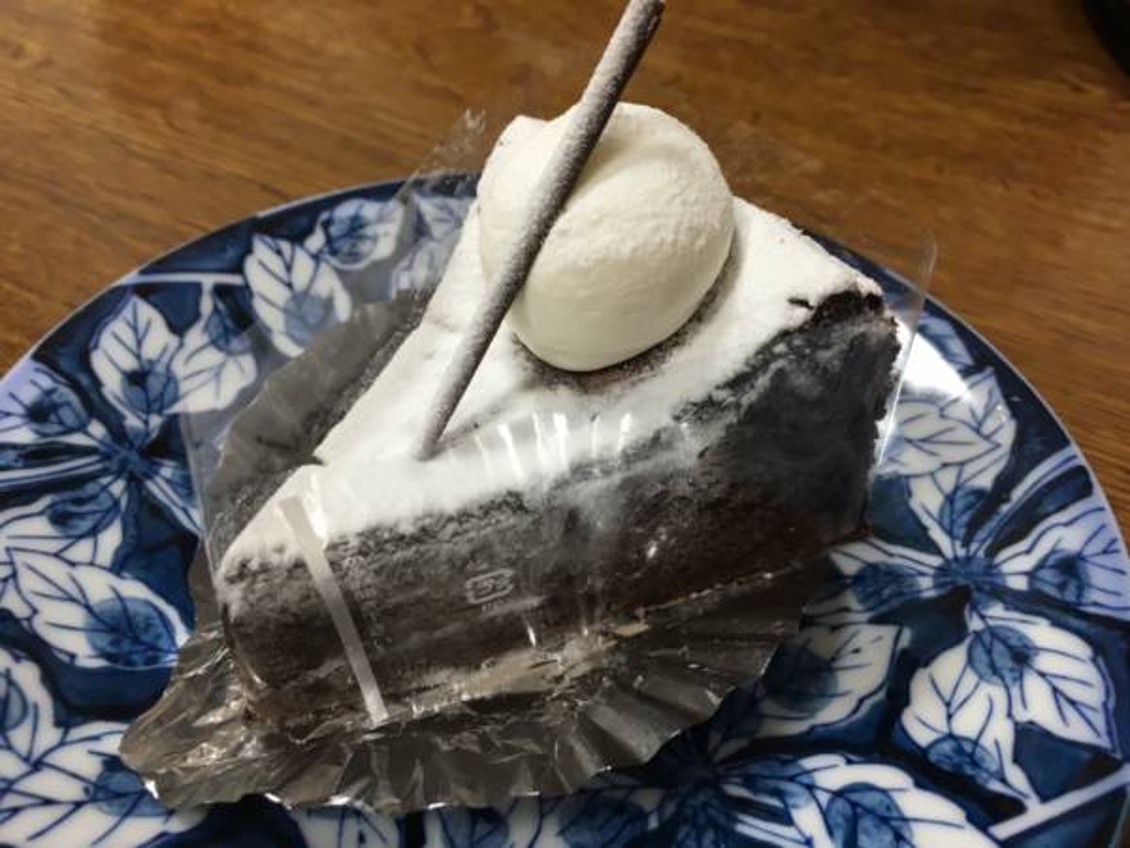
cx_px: 565
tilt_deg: -43.6
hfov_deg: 61.7
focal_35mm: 29
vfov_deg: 48.2
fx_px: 947
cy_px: 424
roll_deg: -4.4
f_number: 2.2
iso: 64
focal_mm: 4.15
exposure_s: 1/30
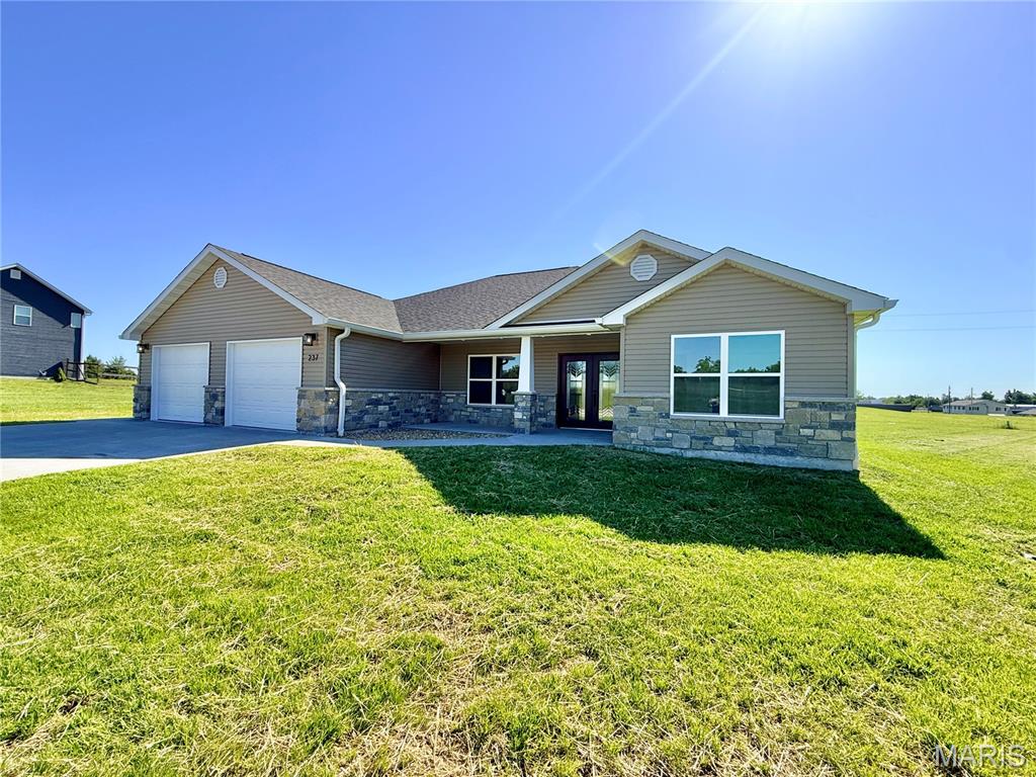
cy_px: 388
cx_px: 518
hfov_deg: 102.1
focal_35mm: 14
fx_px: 419
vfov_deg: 85.7
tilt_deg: +0.8
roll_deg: -1.3
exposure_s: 1/1339
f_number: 2.2
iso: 50
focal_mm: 2.22
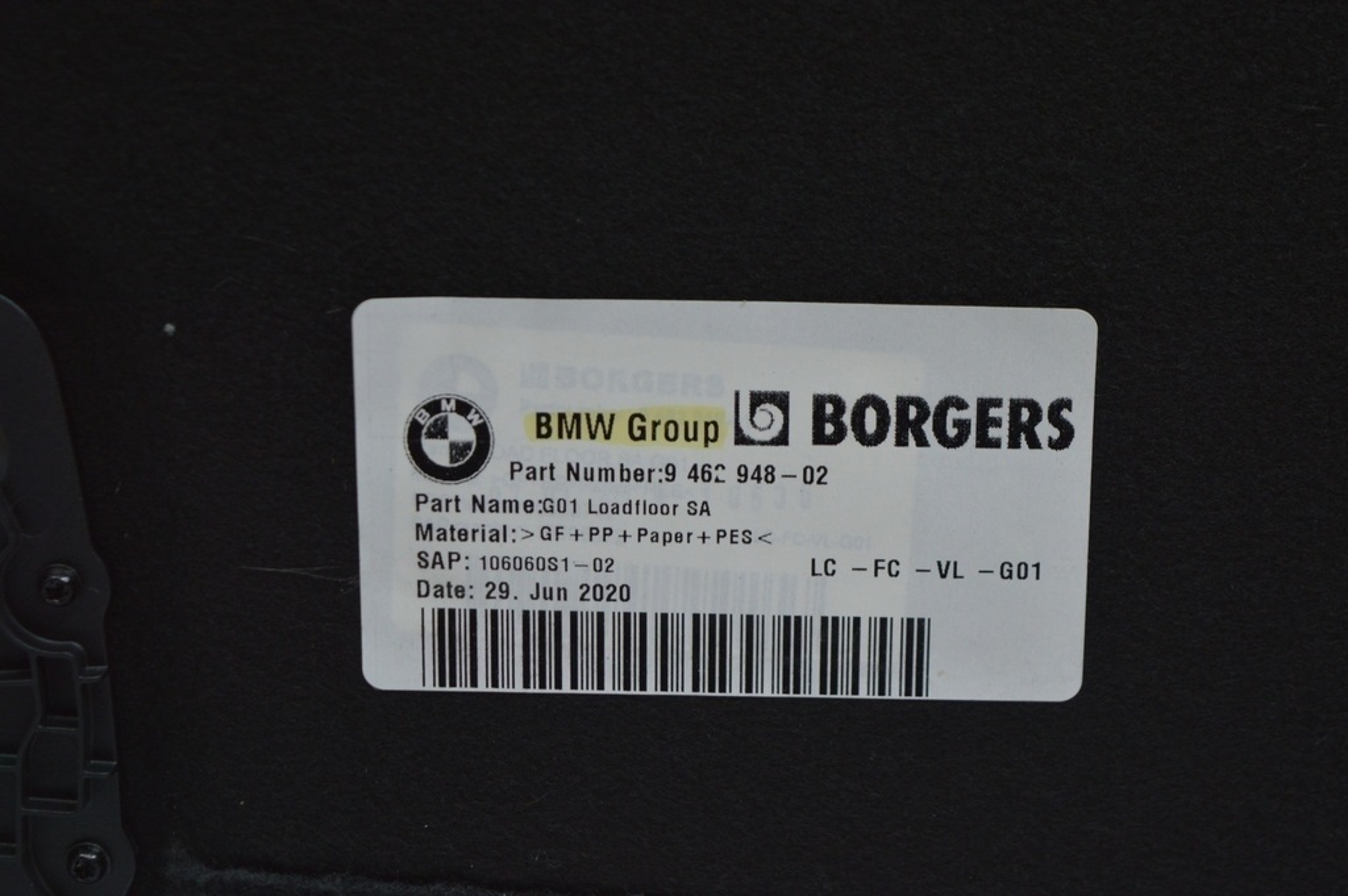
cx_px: 674
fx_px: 3087
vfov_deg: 16.5
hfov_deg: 24.6
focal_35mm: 82
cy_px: 448
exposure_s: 1/40
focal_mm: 55
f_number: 5.6
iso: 400
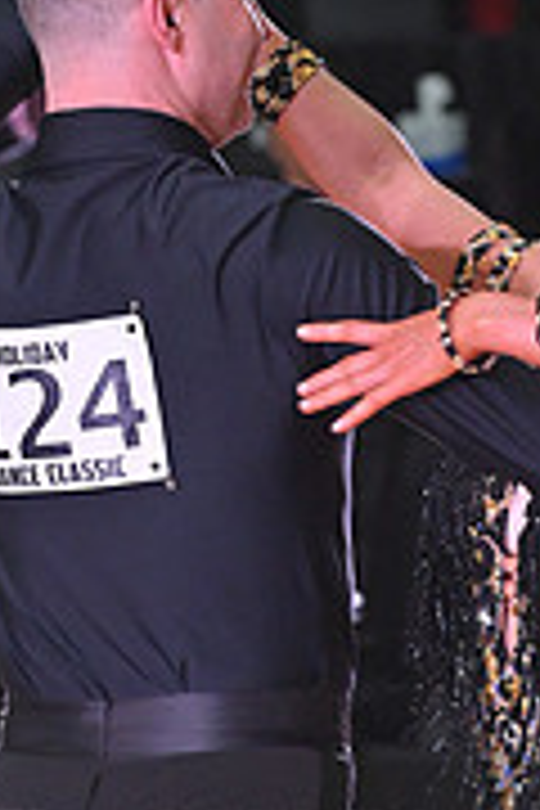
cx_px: 412
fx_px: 8842
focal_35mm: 393
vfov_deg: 5.2
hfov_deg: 3.5
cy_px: 904
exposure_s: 1/400
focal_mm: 122
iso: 3200
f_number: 5.6
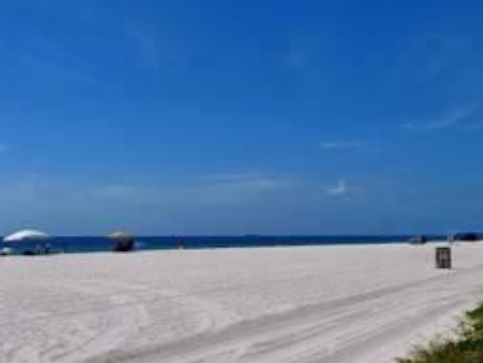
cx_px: 94
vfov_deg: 31.8
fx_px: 628
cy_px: 257
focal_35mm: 45
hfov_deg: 40.3
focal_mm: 5.23
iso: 40
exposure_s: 1/5000
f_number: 1.8
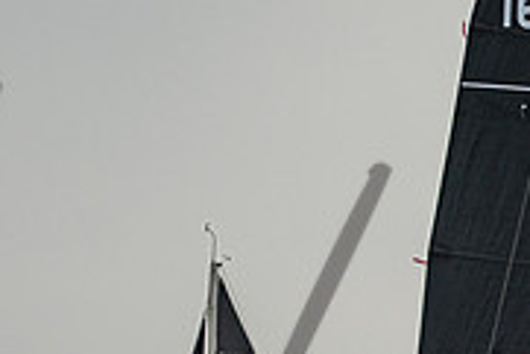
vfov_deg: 3.4
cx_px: 643
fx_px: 6011
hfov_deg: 5.0
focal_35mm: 408
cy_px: 626
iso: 250
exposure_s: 1/4000
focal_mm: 100
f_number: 4.5
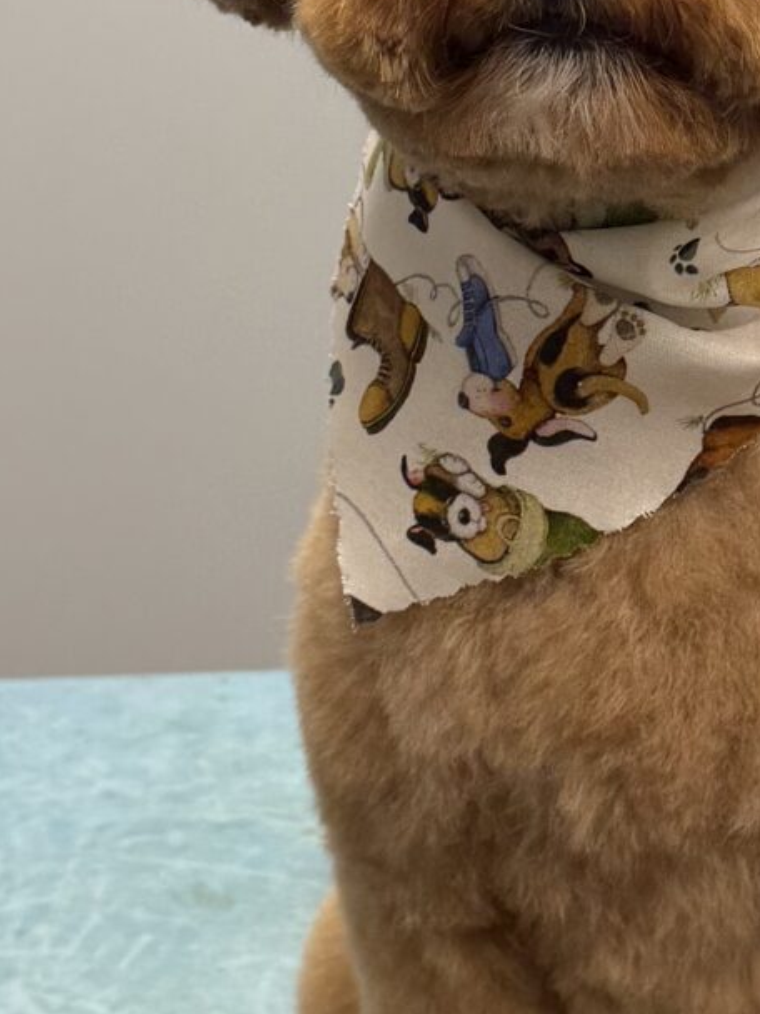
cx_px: 608
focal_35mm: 101
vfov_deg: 19.4
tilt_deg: -16.5
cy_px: 352
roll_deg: +1.3
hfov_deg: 14.6
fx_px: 2957
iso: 64
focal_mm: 6.76
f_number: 1.78
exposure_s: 1/120
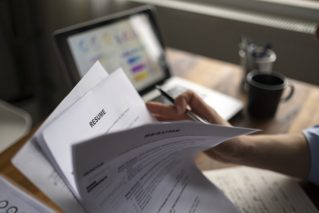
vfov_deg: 37.8
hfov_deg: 54.4
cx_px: 160
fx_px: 310
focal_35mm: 35
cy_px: 106
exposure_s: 1/320
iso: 160
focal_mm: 23
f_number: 1.4
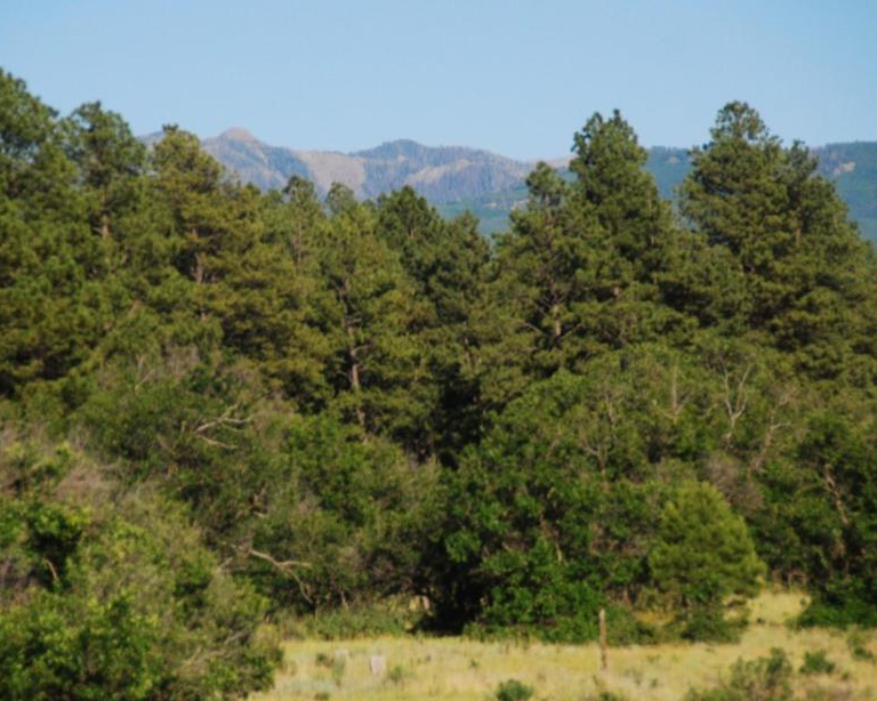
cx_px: 391
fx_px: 7318
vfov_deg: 5.5
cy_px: 326
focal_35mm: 282
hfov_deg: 6.9
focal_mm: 150
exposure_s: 1/1600
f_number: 5.6
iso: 400
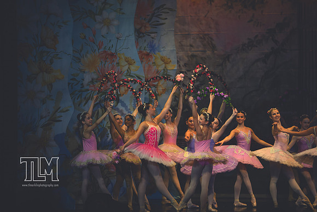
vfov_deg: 6.9
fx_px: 1761
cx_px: 158
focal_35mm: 200
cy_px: 106
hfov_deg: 10.3
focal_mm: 200
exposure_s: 1/500
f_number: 2.8
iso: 800
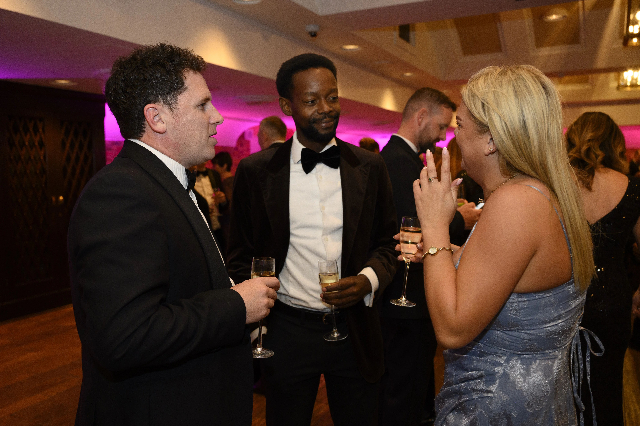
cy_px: 213
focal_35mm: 30
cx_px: 320
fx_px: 542
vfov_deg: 42.9
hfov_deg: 61.1
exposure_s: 1/60
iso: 3200
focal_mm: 30.5
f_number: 4
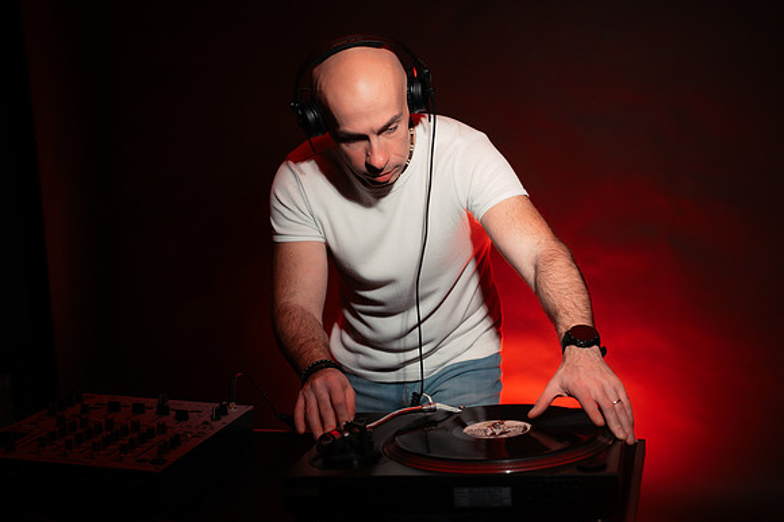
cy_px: 291
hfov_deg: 38.4
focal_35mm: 52
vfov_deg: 26.1
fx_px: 1124
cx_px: 437
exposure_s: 1/100
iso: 800
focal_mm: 46
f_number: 2.8
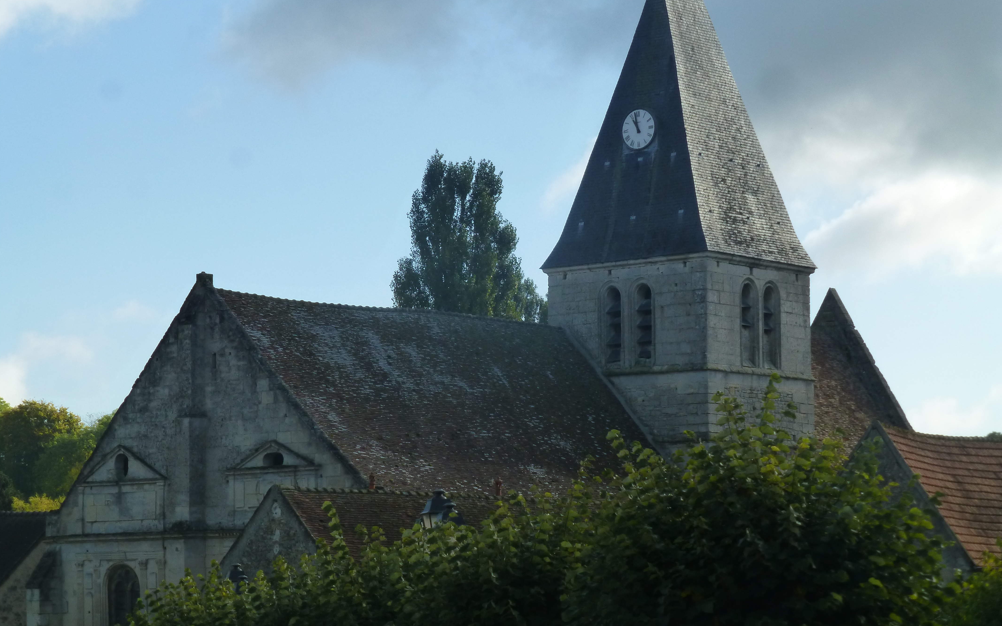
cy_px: 273
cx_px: 502
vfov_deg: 12.0
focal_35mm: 109
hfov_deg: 19.1
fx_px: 2977
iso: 160
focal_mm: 18.2
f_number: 5.3
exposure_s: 1/500
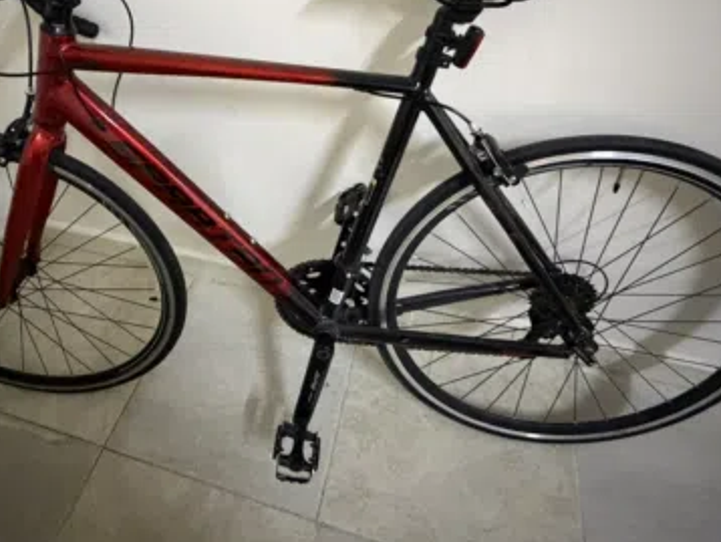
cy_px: 117
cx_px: 306
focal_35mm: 25
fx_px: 521
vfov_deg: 51.8
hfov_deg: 69.0
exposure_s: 1/33
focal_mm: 2.22
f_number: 2.2
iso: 1250
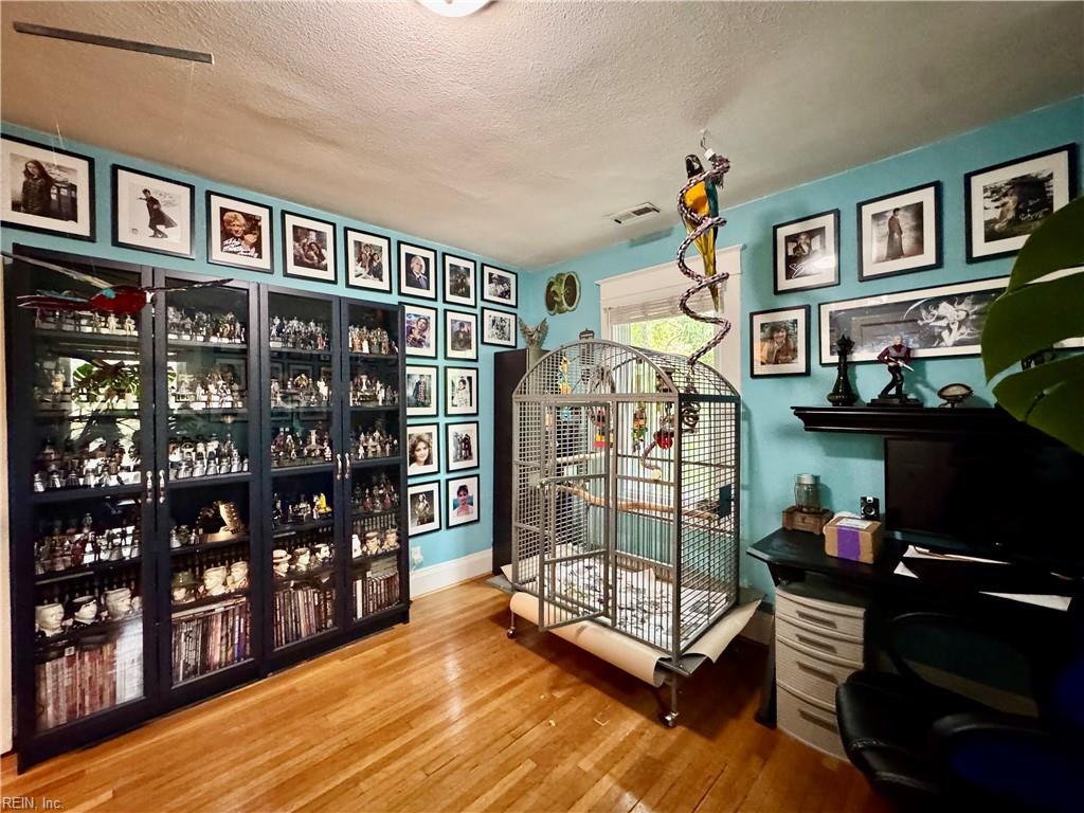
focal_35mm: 14
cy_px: 406
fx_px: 438
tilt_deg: -1.6
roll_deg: +0.4
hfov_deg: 102.1
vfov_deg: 85.7
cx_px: 542
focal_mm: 2.22
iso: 1000
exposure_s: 1/40
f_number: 2.2
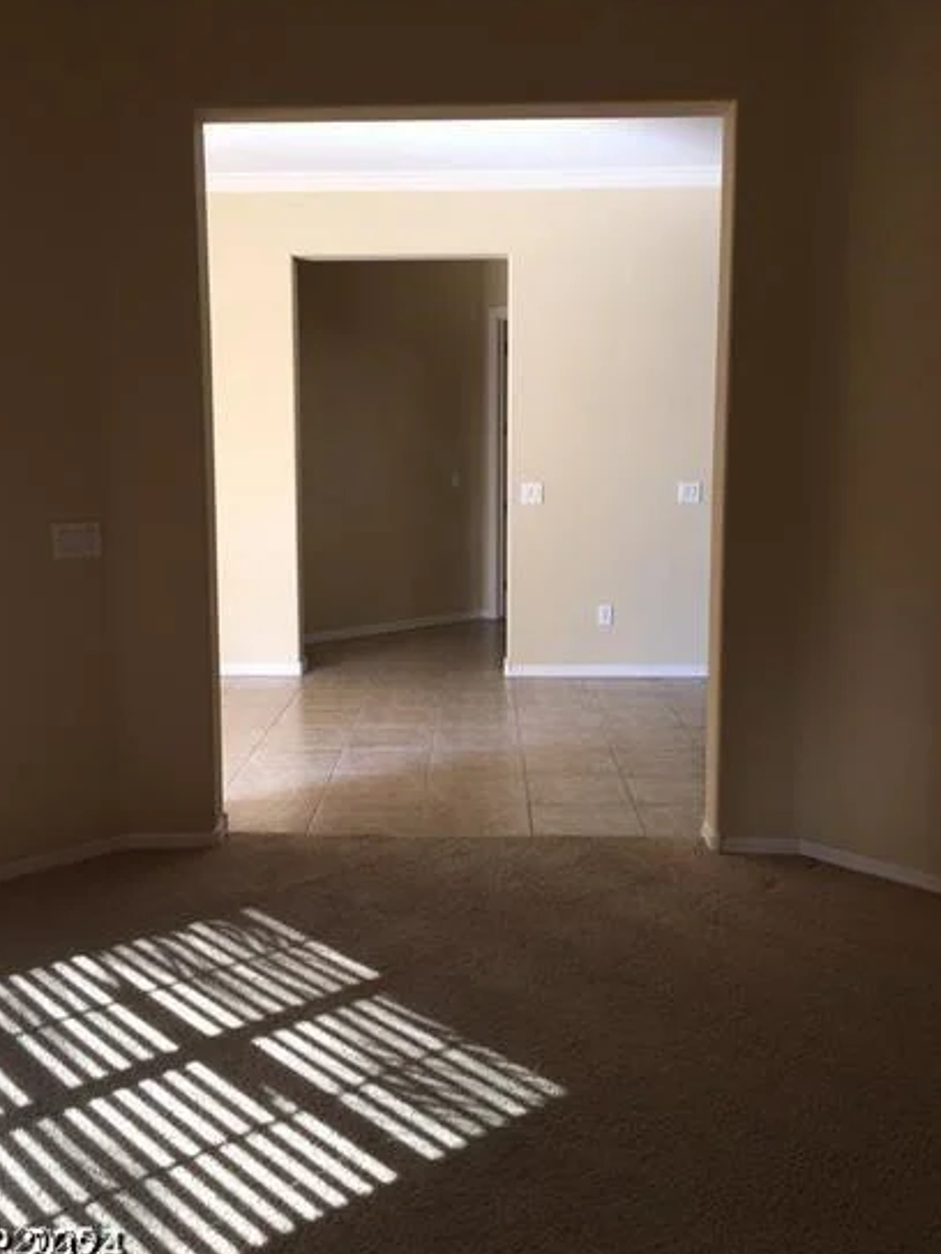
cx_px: 436
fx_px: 1160
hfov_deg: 44.1
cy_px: 588
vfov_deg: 56.8
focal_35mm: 32
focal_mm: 4.15
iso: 25
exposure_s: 1/36
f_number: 2.2
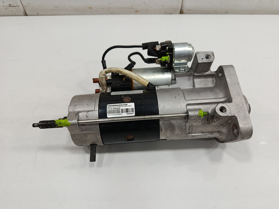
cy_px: 104
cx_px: 140
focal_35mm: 24
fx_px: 193
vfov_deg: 56.8
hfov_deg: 71.6
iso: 915
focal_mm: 5.24
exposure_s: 1/100
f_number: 1.7
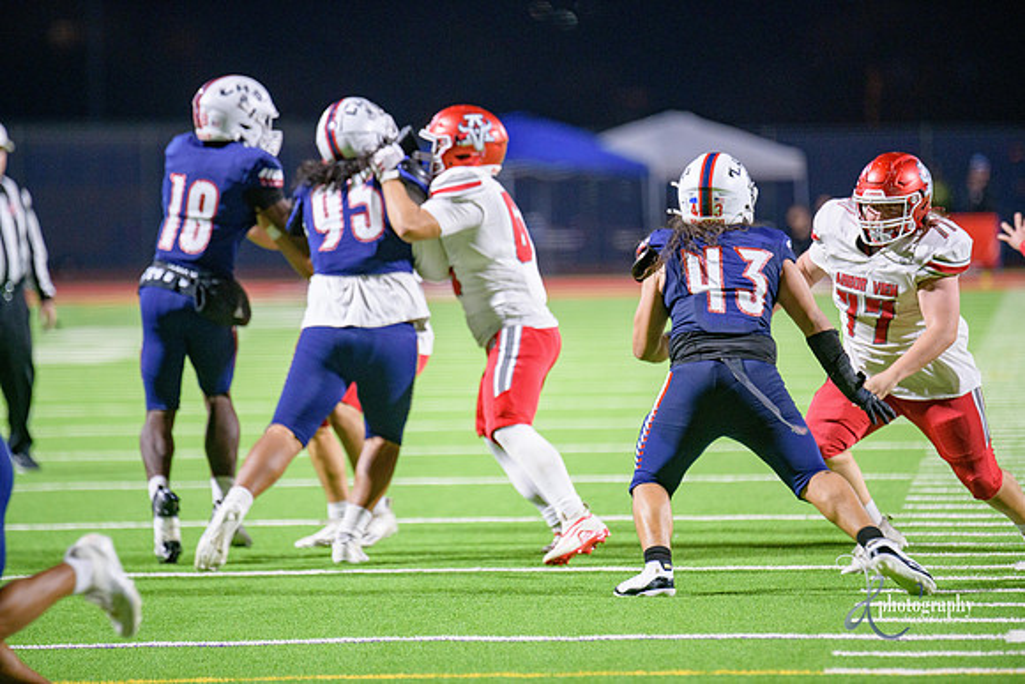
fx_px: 8543
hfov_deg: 6.9
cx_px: 512
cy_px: 342
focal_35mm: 300
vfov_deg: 4.6
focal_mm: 300
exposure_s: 1/250
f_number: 2.8
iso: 2000
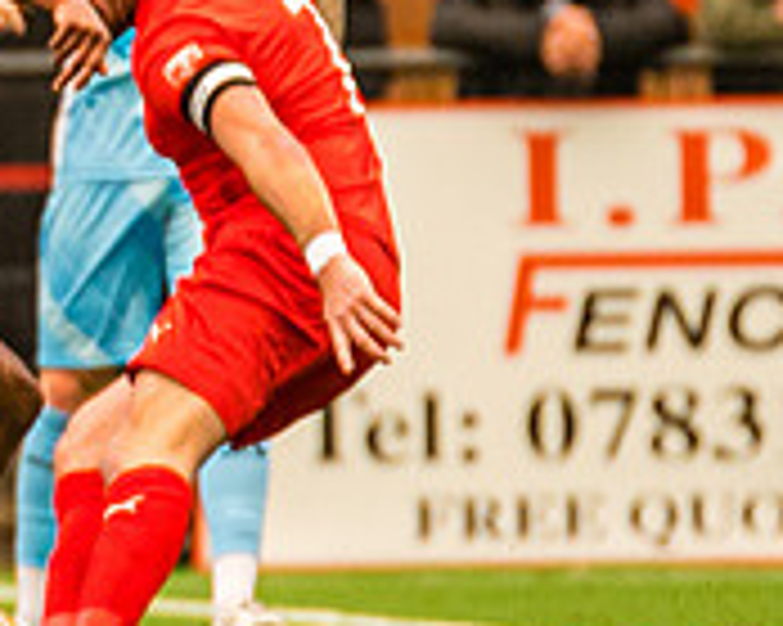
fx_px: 50907
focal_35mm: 2198
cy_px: 155
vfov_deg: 0.7
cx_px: -518
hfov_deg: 0.9
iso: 1600
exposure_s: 1/1600
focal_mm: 300
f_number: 2.8
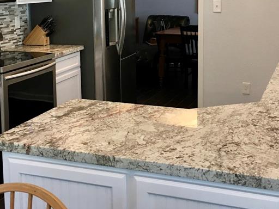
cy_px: 46
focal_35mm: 58
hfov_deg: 33.2
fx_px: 467
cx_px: 131
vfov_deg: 24.9
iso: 32
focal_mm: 4.15
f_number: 2.2
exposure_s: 1/30
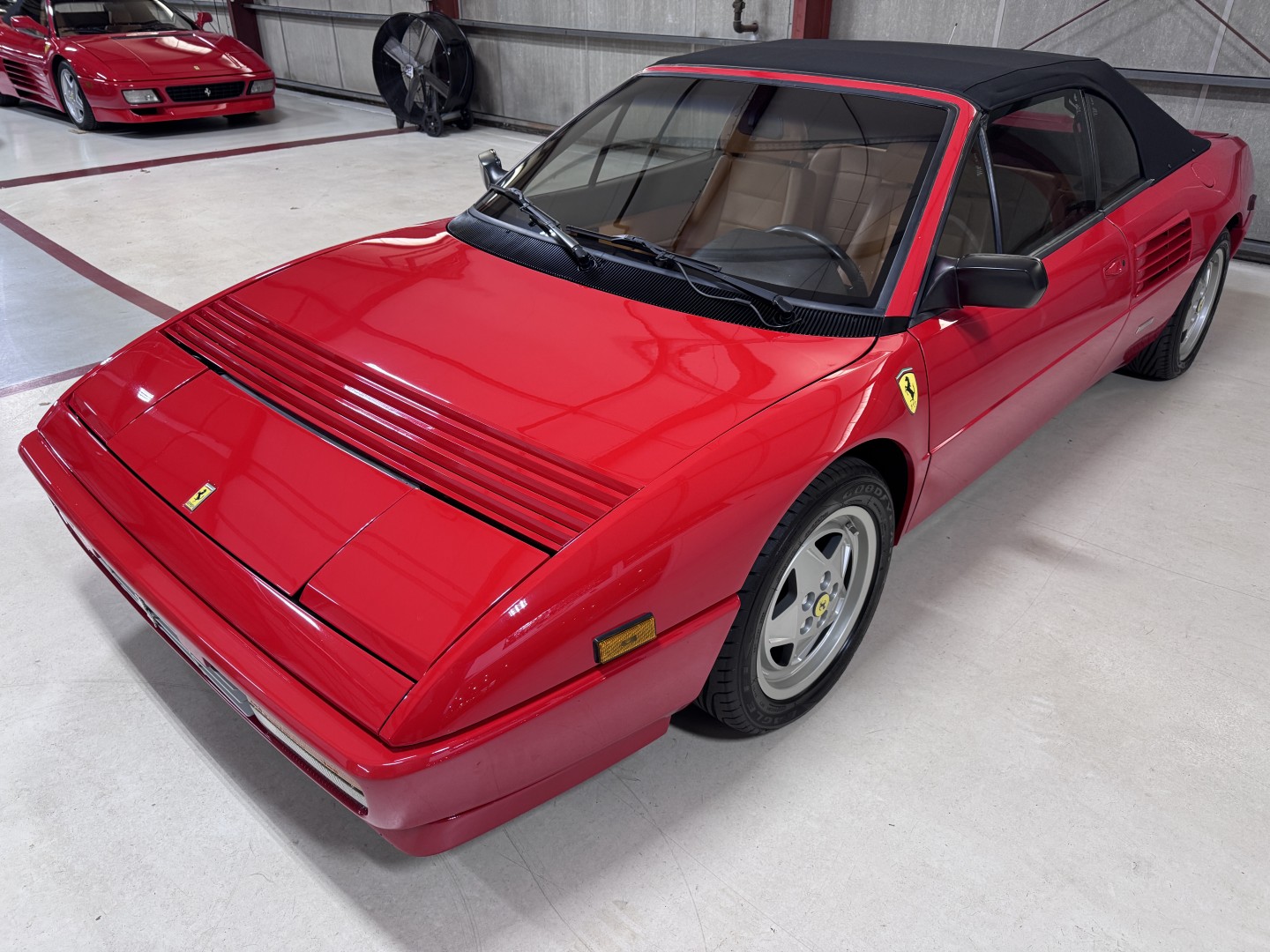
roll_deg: +0.1
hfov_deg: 71.6
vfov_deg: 56.8
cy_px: 476
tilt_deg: -30.3
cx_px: 635
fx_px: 881
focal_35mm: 24
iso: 200
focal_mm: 6.76
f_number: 1.78
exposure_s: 1/120
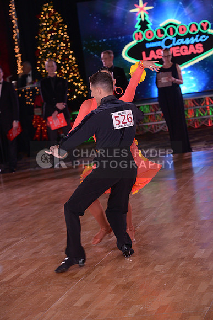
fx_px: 1064
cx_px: 106
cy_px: 160
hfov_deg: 11.4
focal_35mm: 120
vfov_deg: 17.1
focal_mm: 120
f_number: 6.3
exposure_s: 1/200
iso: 1250
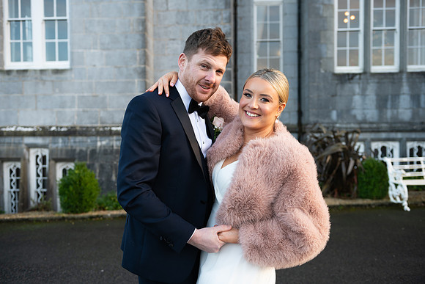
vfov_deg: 35.1
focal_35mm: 38
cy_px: 142
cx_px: 212
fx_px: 449
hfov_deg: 50.7
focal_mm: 38
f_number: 3.5
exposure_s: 1/160
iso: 160
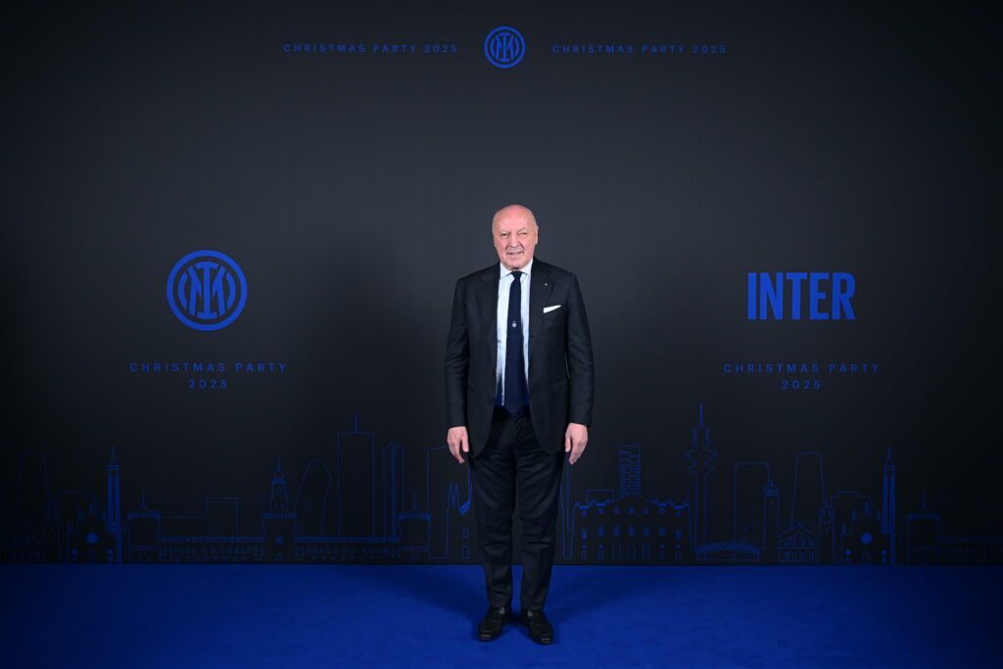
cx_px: 502
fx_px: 878
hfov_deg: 59.5
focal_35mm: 32
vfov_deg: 41.7
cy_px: 334
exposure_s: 1/160
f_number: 5
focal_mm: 31.5
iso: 250
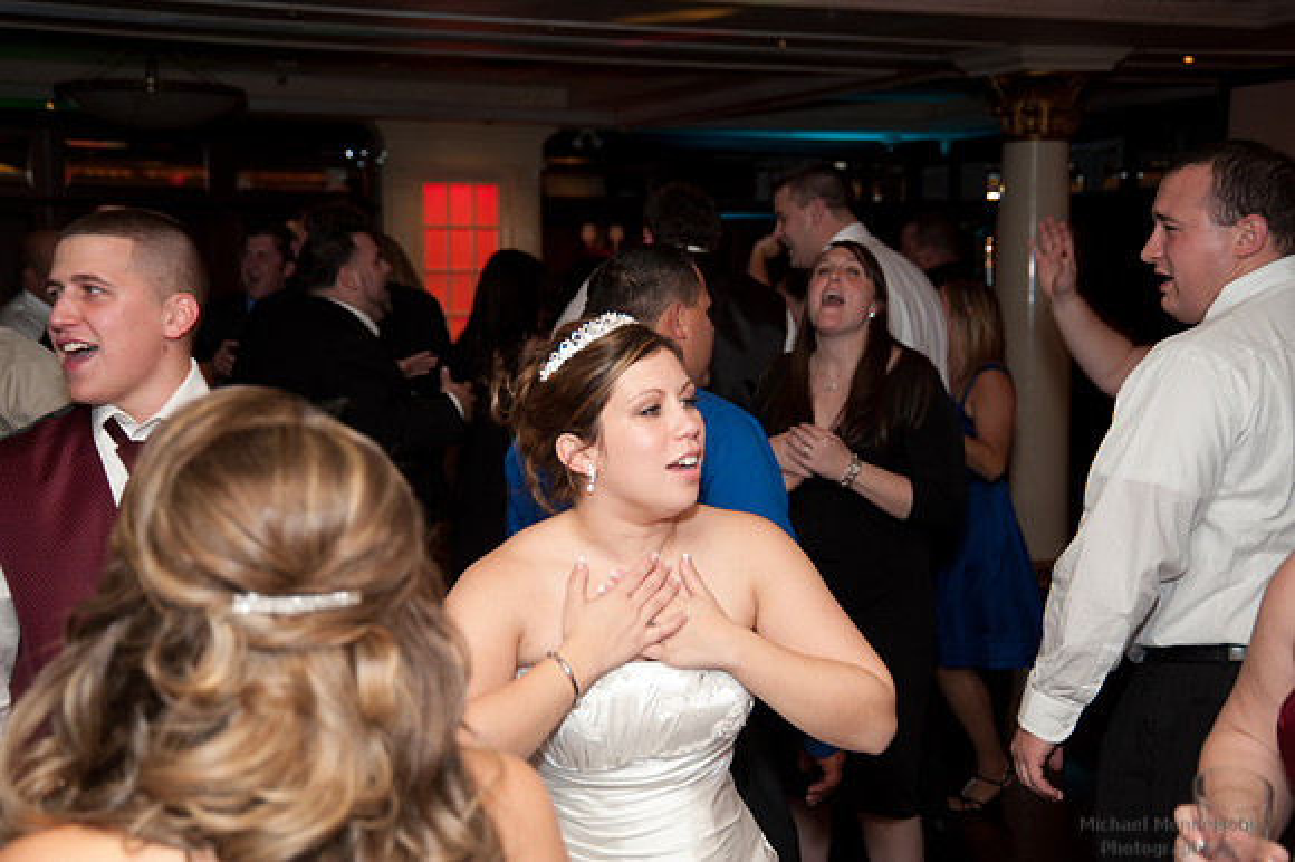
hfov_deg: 36.3
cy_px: 431
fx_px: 1977
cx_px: 648
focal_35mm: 55
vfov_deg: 24.6
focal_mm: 55
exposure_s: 1/60
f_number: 5
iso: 1250
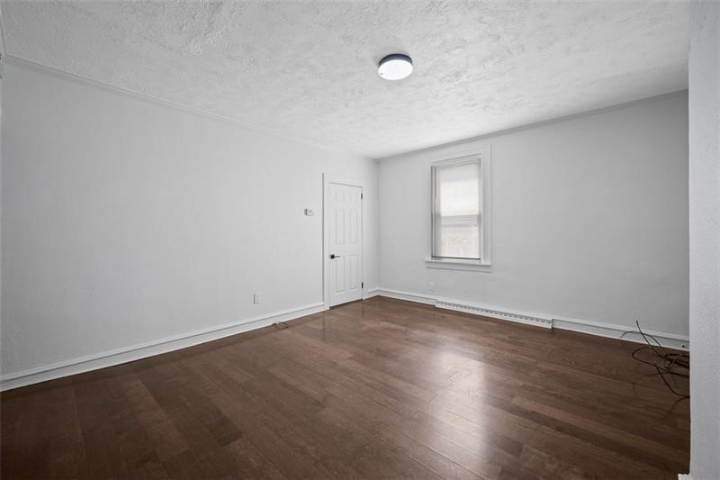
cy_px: 240
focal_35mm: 14
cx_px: 360
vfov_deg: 81.2
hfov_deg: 104.3
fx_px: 280
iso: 400
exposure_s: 1/20
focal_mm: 14
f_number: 8
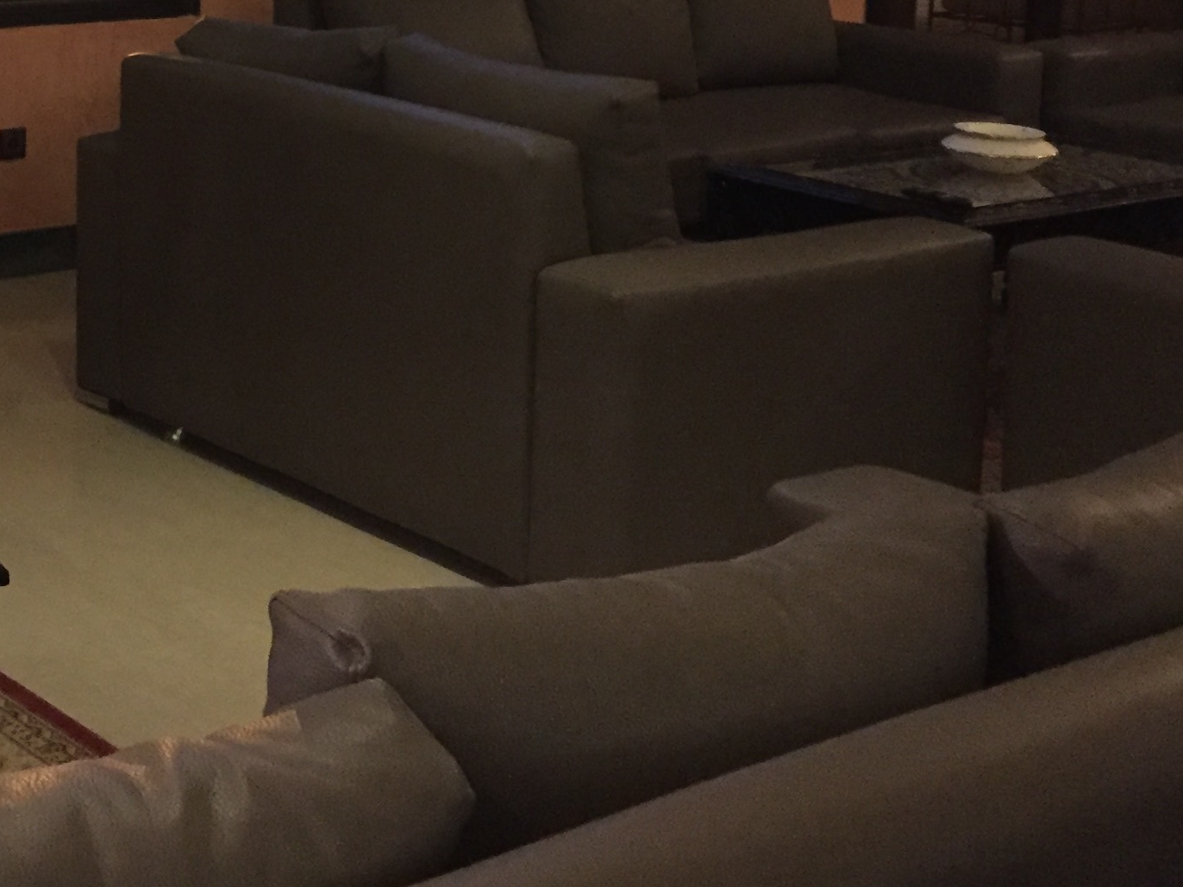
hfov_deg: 27.1
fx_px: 2358
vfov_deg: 20.6
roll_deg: -2.2
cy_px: -8
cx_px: 106
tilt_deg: -6.7
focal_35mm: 69
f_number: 2.2
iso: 400
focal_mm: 4.15
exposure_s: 1/17
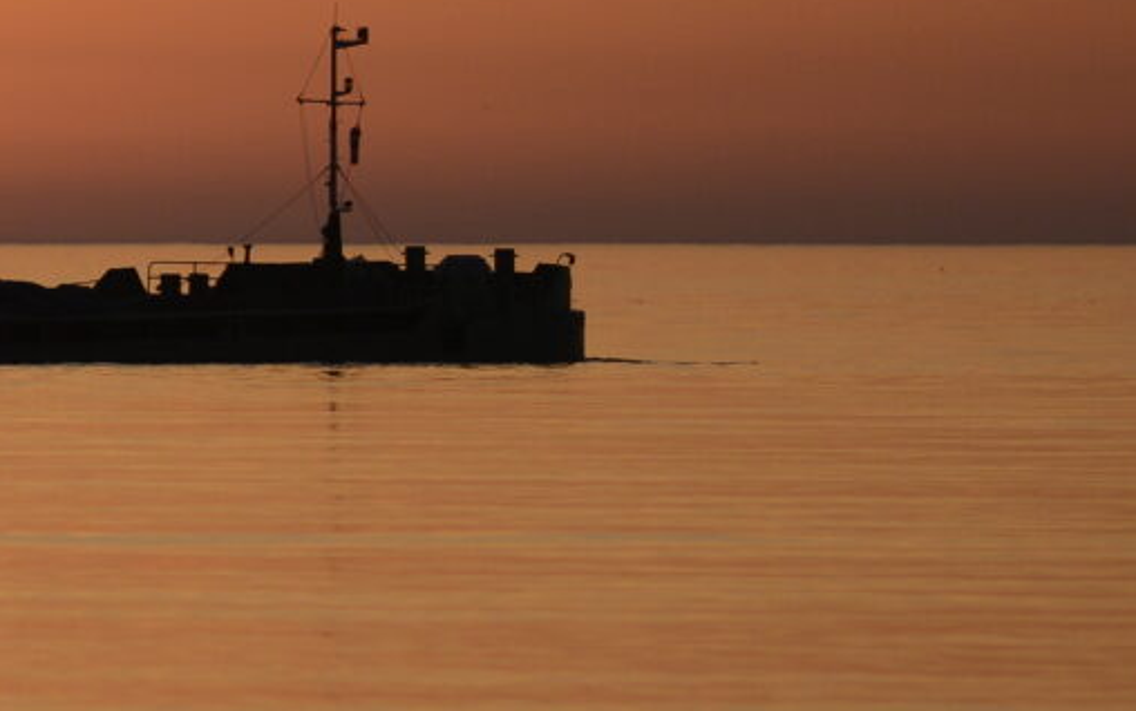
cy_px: 231
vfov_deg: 1.4
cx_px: -702
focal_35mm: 950
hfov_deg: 2.2
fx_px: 29425
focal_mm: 185
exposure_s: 1/1600
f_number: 4
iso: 320
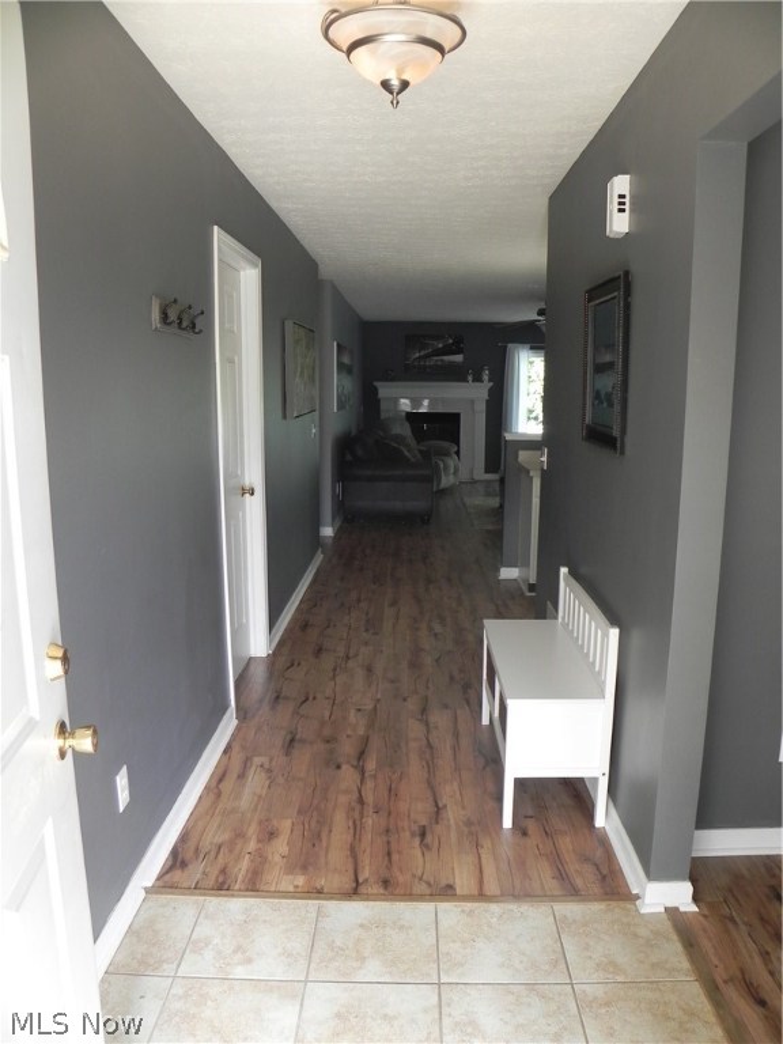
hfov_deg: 53.1
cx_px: 392
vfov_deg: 67.3
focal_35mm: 26
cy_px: 522
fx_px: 784
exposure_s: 1/31.3
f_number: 4
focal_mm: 4.6
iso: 160
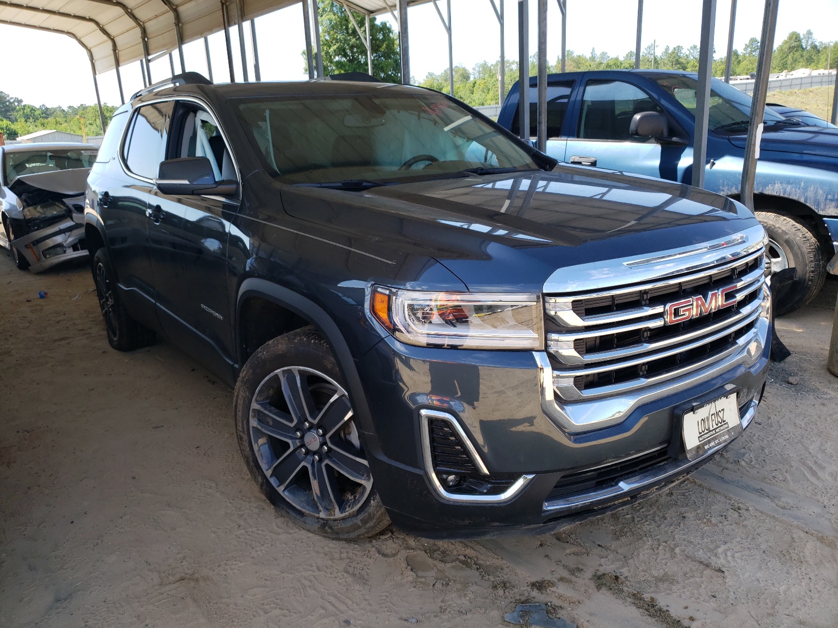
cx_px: 419
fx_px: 629
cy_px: 314
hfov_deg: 67.3
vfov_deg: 53.1
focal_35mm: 26
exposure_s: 1/714
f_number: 1.5
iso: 50
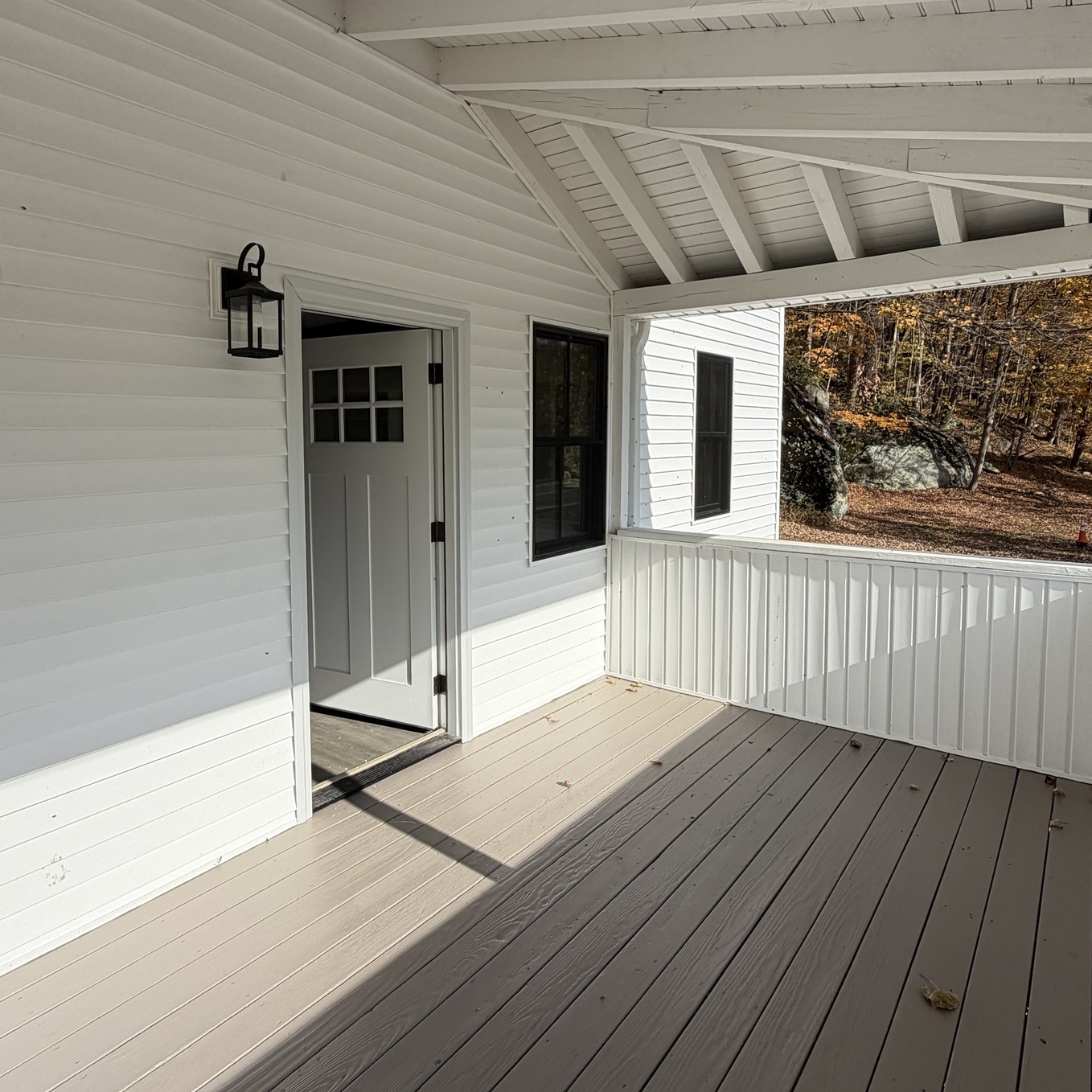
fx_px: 749
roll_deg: +0.0
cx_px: 494
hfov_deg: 72.0
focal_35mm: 21
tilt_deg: -4.7
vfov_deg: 72.0
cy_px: 499
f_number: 2.2
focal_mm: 2.22
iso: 25
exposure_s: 1/1125
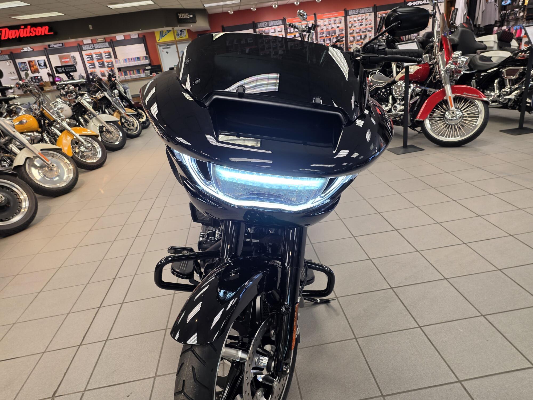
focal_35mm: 23
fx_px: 354
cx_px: 266
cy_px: 200
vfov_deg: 58.9
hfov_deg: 73.9
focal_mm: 6.25
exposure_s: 1/120
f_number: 1.7
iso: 64
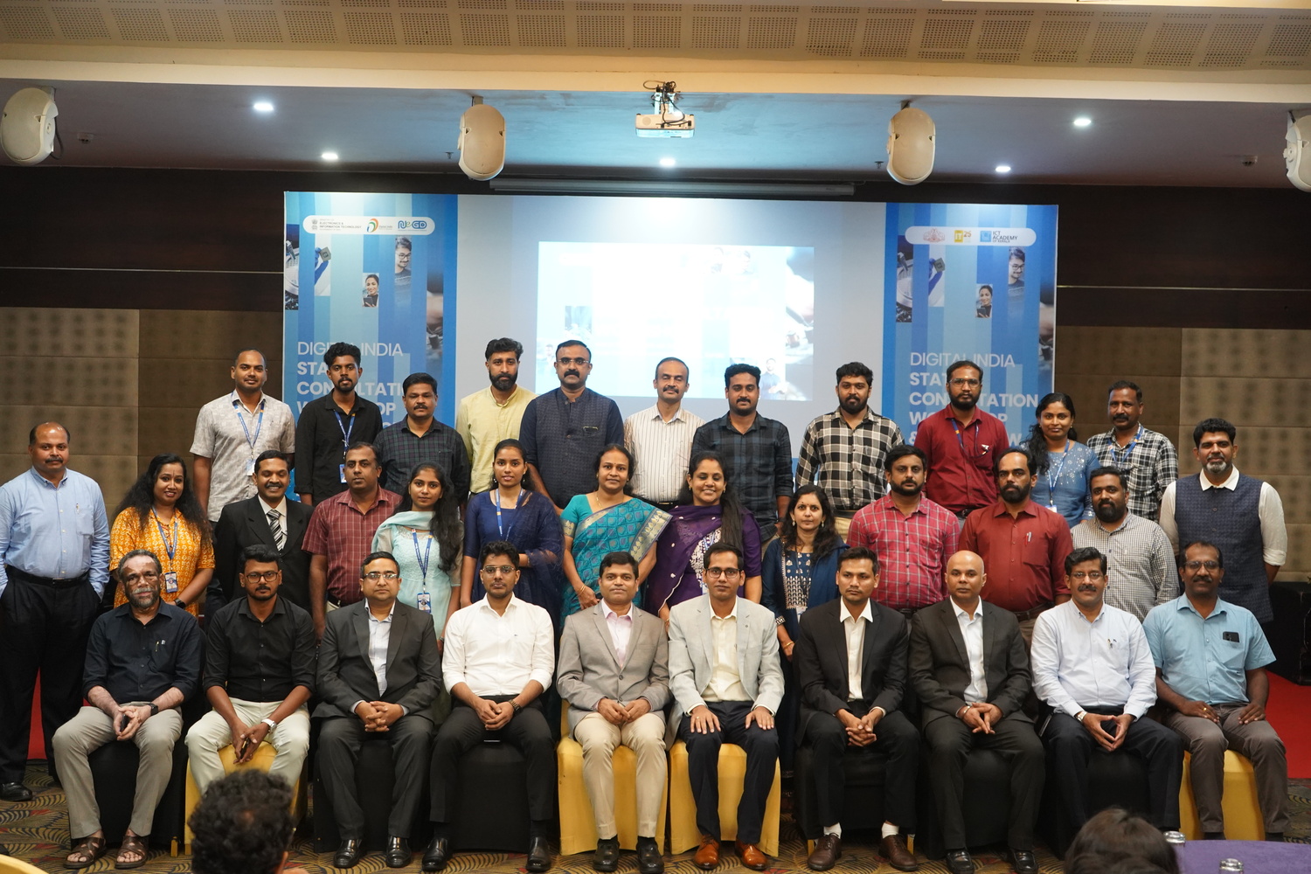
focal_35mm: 45
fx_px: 1639
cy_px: 437
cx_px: 656
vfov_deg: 29.9
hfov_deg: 43.6
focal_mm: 45
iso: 4000
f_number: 4.5
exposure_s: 1/60
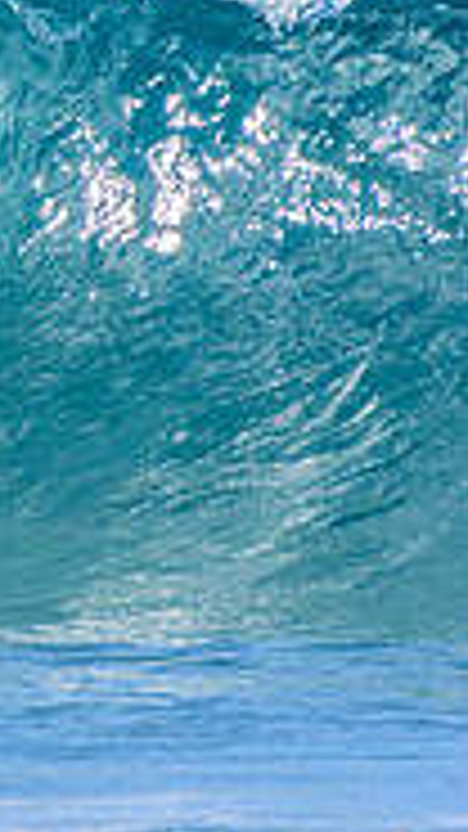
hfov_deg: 0.5
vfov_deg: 0.9
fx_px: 54406
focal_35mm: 2465
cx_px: -832
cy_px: 308
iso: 250
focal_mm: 500
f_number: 5.6
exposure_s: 1/2000
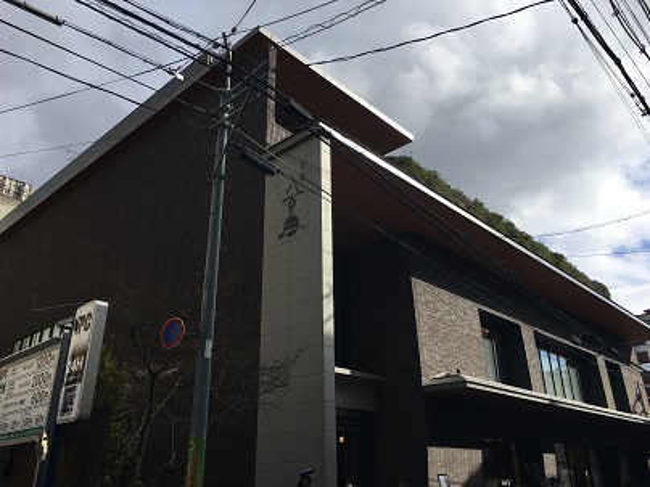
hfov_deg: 61.7
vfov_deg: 48.2
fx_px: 545
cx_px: 325
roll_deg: +0.7
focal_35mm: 29
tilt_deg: +23.0
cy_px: 244
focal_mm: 4.15
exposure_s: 1/1789
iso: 25
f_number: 2.2
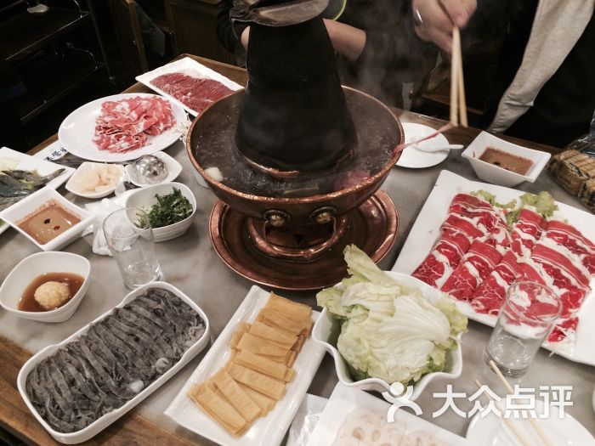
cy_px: 223
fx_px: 498
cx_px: 298
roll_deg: +0.5
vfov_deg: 48.2
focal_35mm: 29
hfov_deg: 61.7
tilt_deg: -44.3
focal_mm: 4.15
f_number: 2.2
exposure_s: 1/30
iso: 160
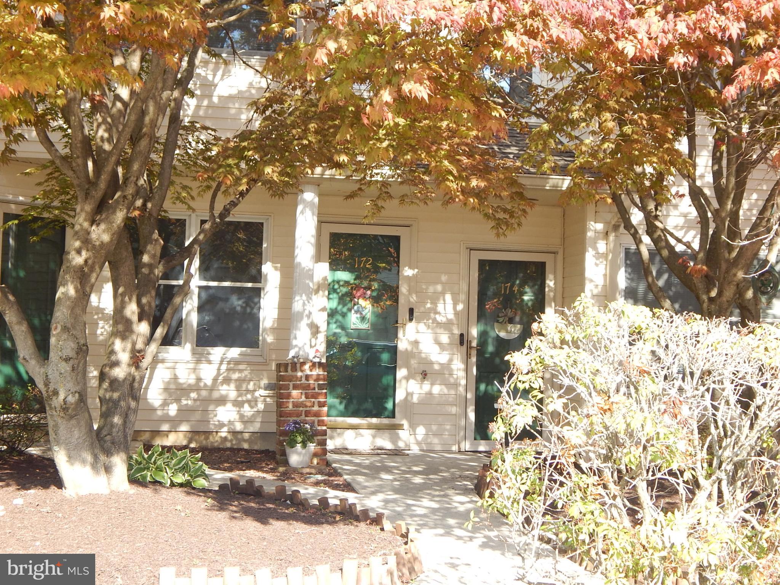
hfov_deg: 35.5
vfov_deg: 27.0
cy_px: 292
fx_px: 1217
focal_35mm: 54
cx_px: 390
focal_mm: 9.7
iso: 125
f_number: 3.8
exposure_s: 1/160
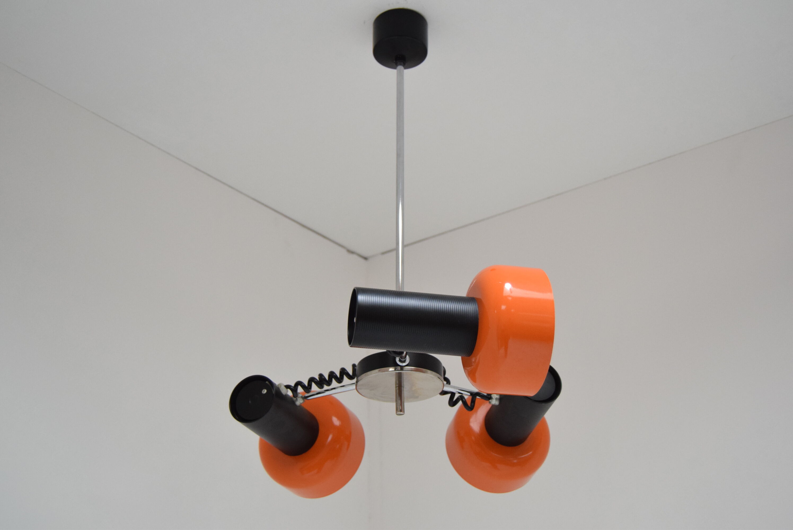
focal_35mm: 45
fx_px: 992
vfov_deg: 29.9
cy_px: 265
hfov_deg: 43.6
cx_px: 396
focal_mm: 30
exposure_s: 1/50
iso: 1600
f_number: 4.2
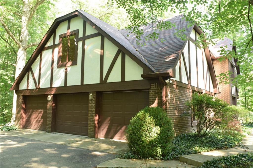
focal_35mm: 30
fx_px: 211
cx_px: 126
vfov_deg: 43.6
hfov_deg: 61.9
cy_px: 84
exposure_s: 1/25
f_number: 11
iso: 800
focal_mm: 20
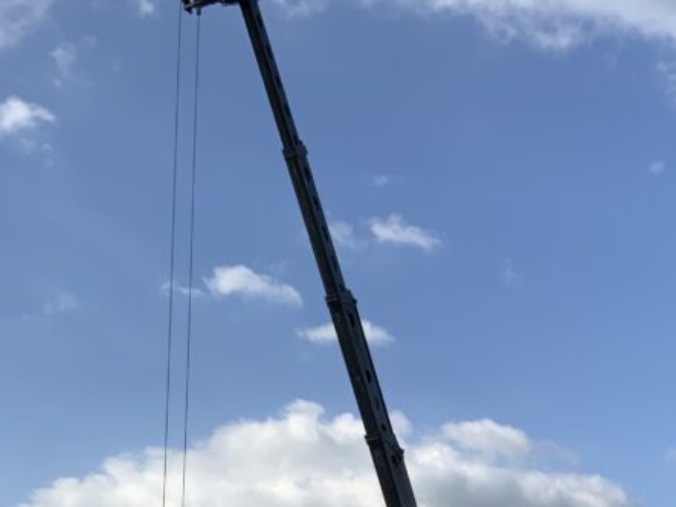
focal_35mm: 67
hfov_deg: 28.6
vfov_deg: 21.3
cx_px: 502
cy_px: 476
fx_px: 1308
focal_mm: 3
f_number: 1.8
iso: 16
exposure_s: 1/1250
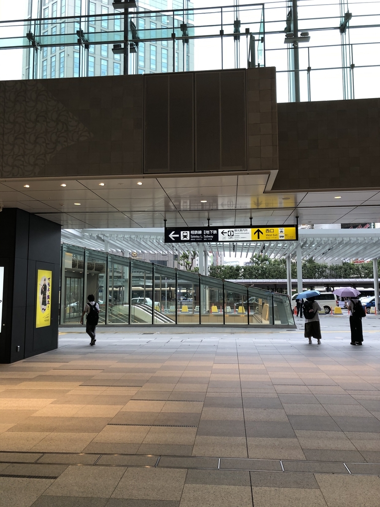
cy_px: 254
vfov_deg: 63.4
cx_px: 190
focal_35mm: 28
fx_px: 410
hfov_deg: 49.7
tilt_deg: +9.5
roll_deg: -0.4
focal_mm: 3.99
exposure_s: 1/50
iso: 20
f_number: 1.8
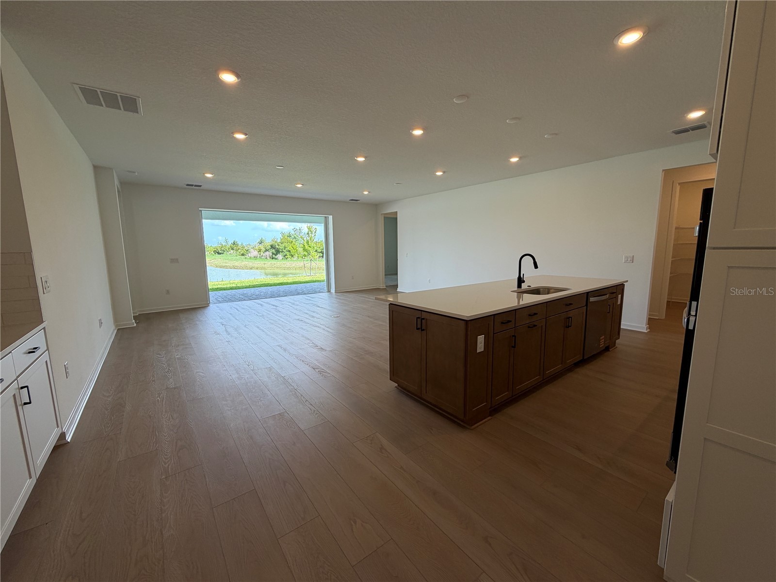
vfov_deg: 85.7
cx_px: 388
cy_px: 291
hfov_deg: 102.1
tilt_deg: -10.4
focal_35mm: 14
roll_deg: +0.5
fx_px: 314
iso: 25
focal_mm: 2.22
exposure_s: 1/120
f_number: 2.2
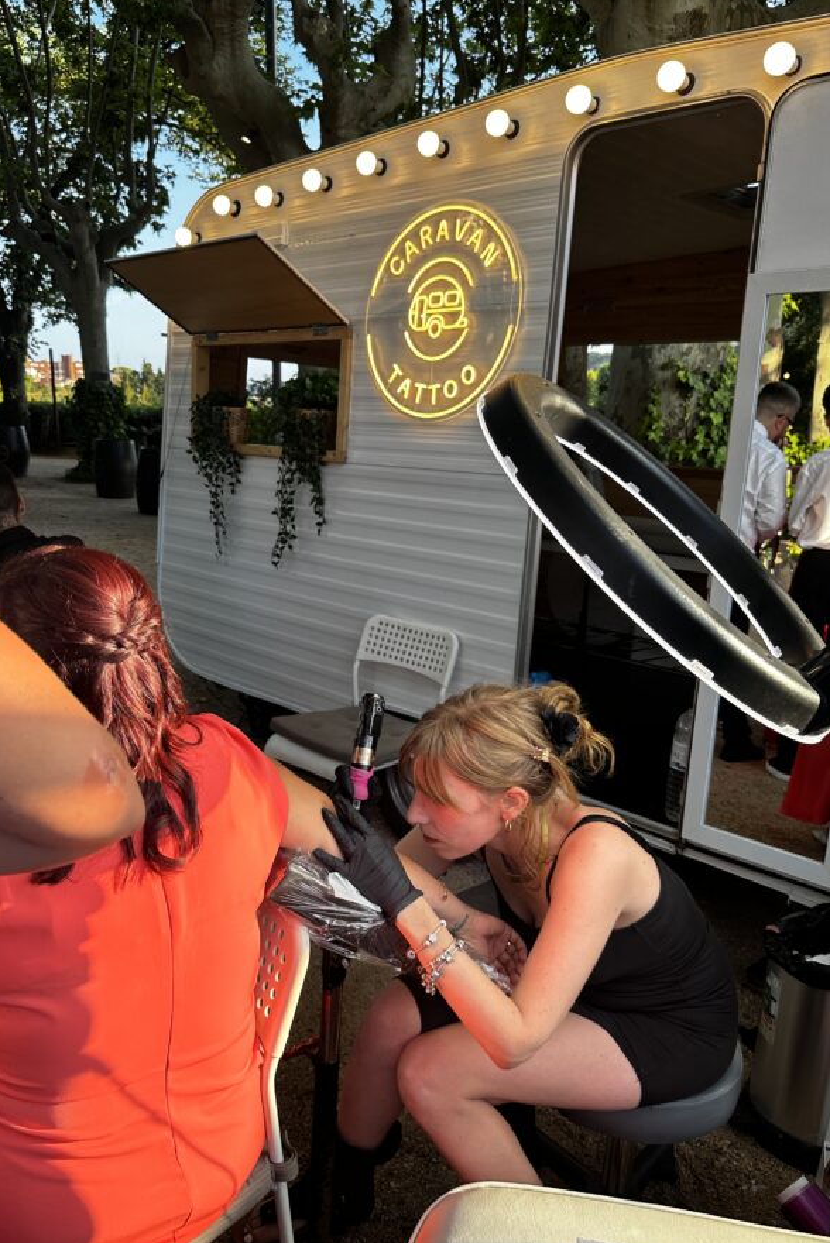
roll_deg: -0.5
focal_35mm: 29
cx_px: 356
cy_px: 650
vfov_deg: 63.6
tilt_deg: -13.5
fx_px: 1002
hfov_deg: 44.9
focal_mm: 6.86
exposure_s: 1/538
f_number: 1.78
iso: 80
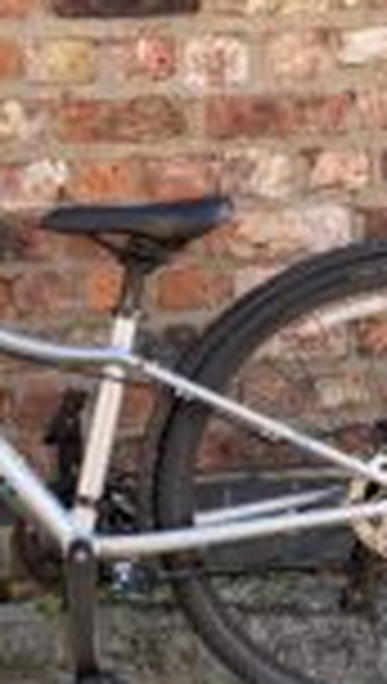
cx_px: 18
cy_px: 472
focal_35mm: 67
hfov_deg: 17.7
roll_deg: +2.3
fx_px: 1217
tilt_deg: -19.1
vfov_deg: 31.1
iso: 32
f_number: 1.6
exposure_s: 1/121
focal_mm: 4.2
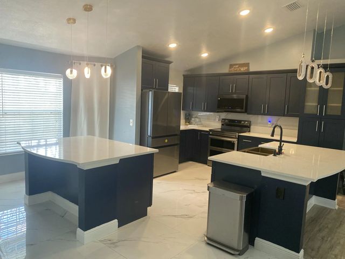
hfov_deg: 67.3
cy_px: 130
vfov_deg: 53.1
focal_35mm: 26
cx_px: 172
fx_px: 259
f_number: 1.8
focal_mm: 4.25
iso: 125
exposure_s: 1/60
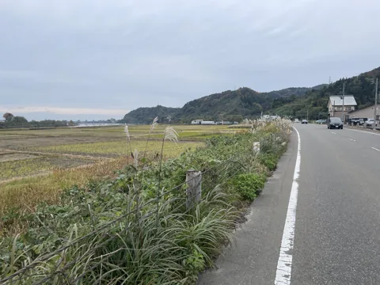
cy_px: 142
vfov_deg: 53.1
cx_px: 190
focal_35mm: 26
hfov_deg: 67.3
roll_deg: +2.7
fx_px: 285
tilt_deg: -7.9
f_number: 1.6
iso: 32
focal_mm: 4.2
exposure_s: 1/818
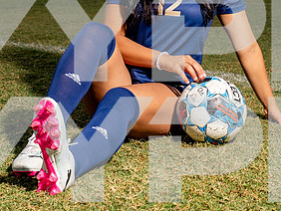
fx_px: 861
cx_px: 133
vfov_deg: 13.9
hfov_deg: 18.5
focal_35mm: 106
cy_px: 29
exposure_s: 1/800
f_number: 5.6
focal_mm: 53
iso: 500
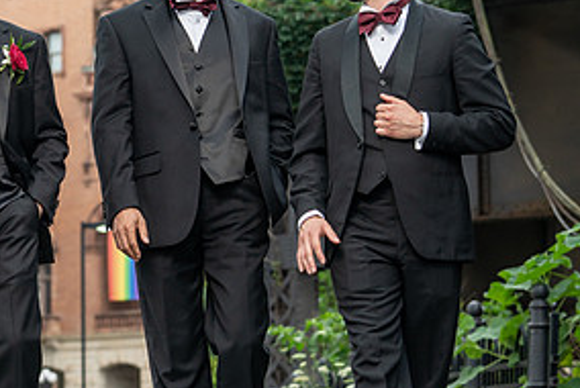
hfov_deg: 13.5
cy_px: 191
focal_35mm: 151
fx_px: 2435
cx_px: 80
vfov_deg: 9.1
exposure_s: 1/250
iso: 400
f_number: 4
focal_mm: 72
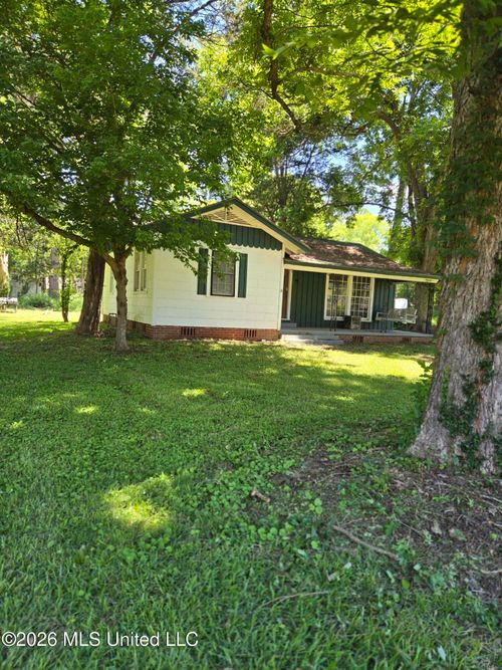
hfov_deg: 58.9
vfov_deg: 73.9
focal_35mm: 23
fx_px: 445
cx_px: 251
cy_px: 335
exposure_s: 1/147
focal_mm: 5.4
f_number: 1.8
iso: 25
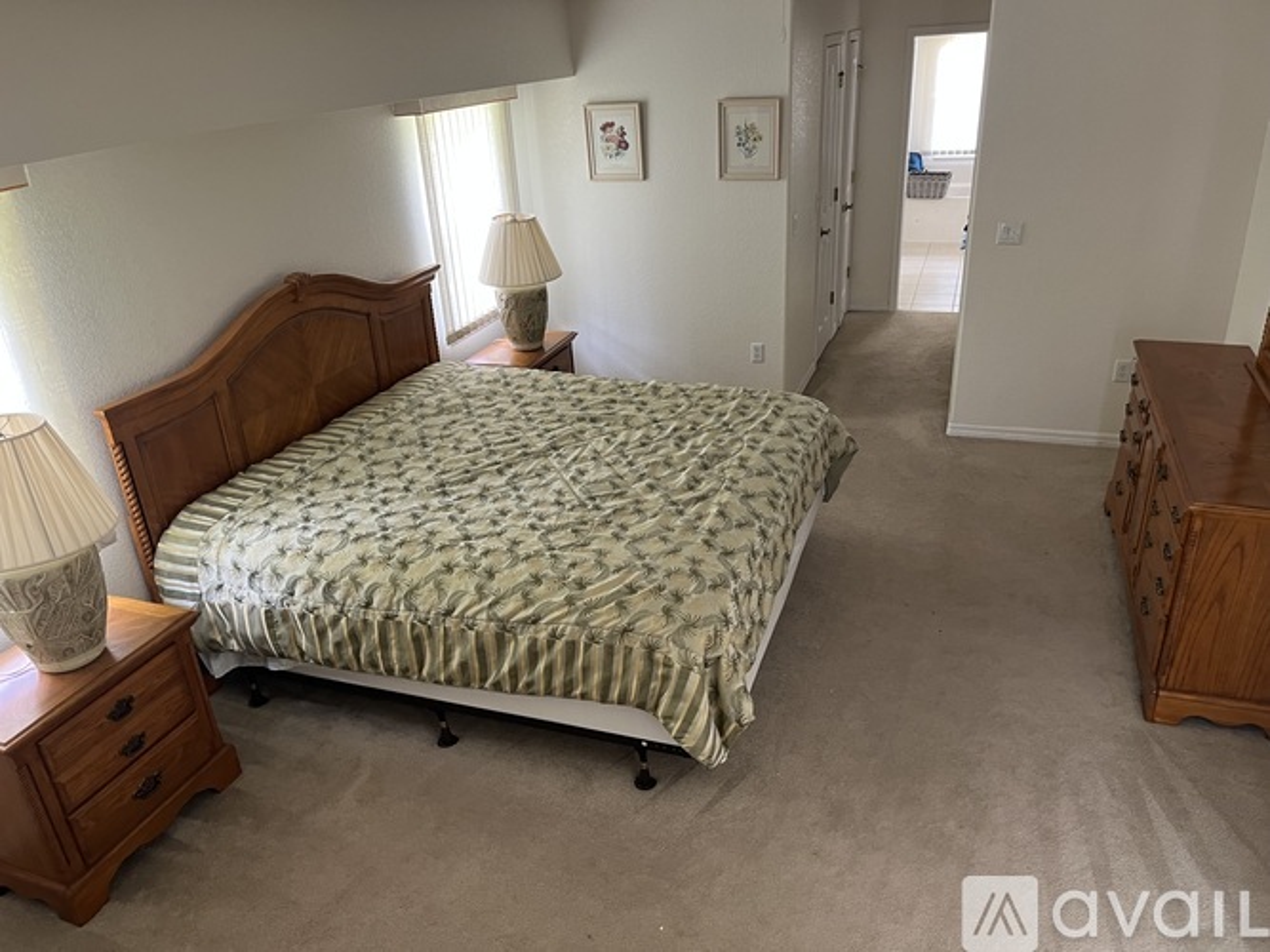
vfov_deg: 53.0
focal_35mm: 26
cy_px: 476
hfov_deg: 67.3
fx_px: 954
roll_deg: +2.6
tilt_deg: -26.5
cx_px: 635
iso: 160
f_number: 1.6
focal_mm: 5.1
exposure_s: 1/60
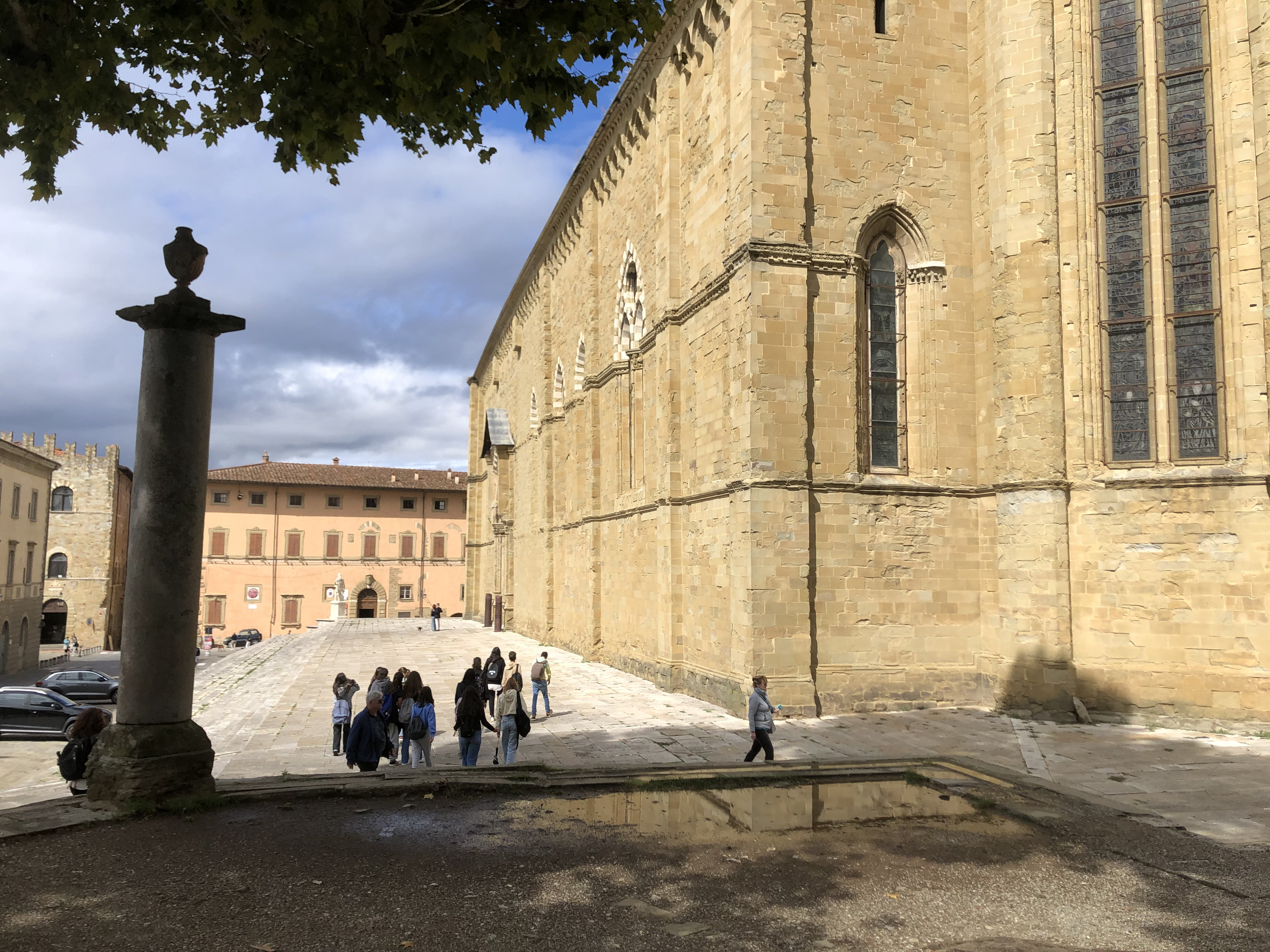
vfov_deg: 49.7
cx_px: 635
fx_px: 1027
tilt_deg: +5.5
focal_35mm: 28
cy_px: 476
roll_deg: +0.1
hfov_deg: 63.4
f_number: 1.8
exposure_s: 1/2315
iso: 20
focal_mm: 4
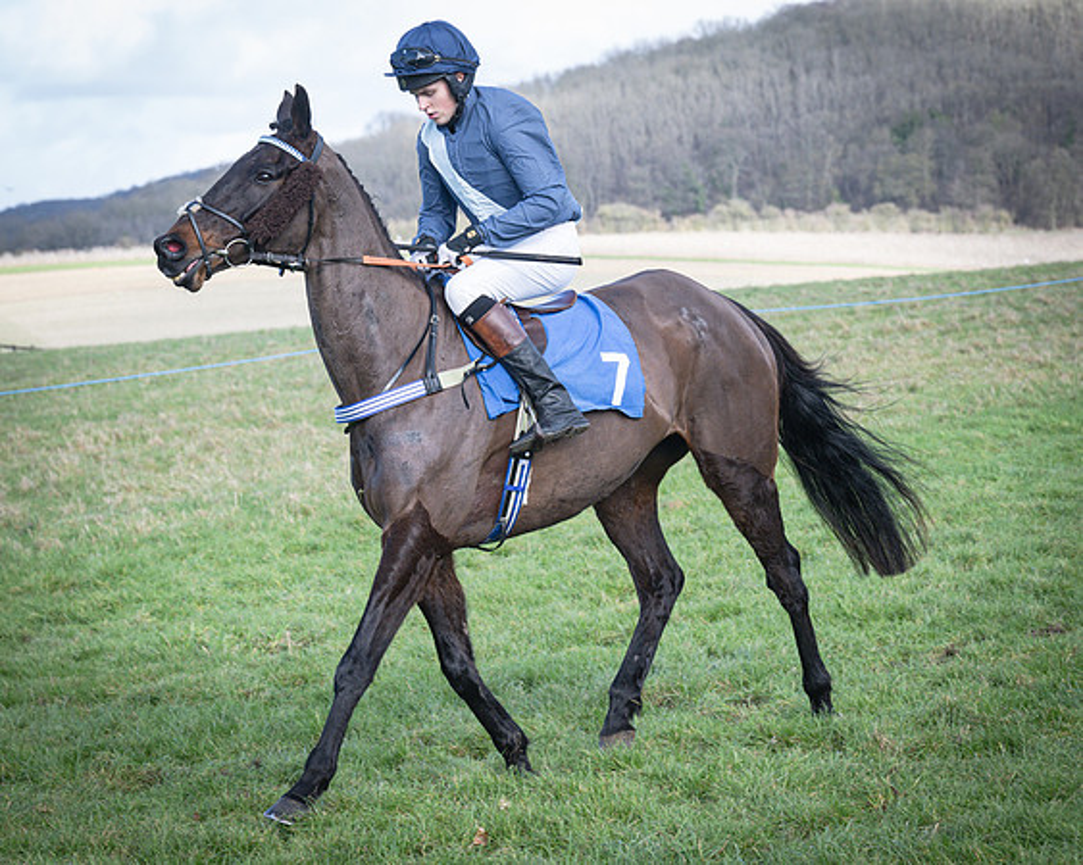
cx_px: 546
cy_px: 433
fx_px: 3791
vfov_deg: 13.0
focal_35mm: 118
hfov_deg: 16.3
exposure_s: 1/640
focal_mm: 70
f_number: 5
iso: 400
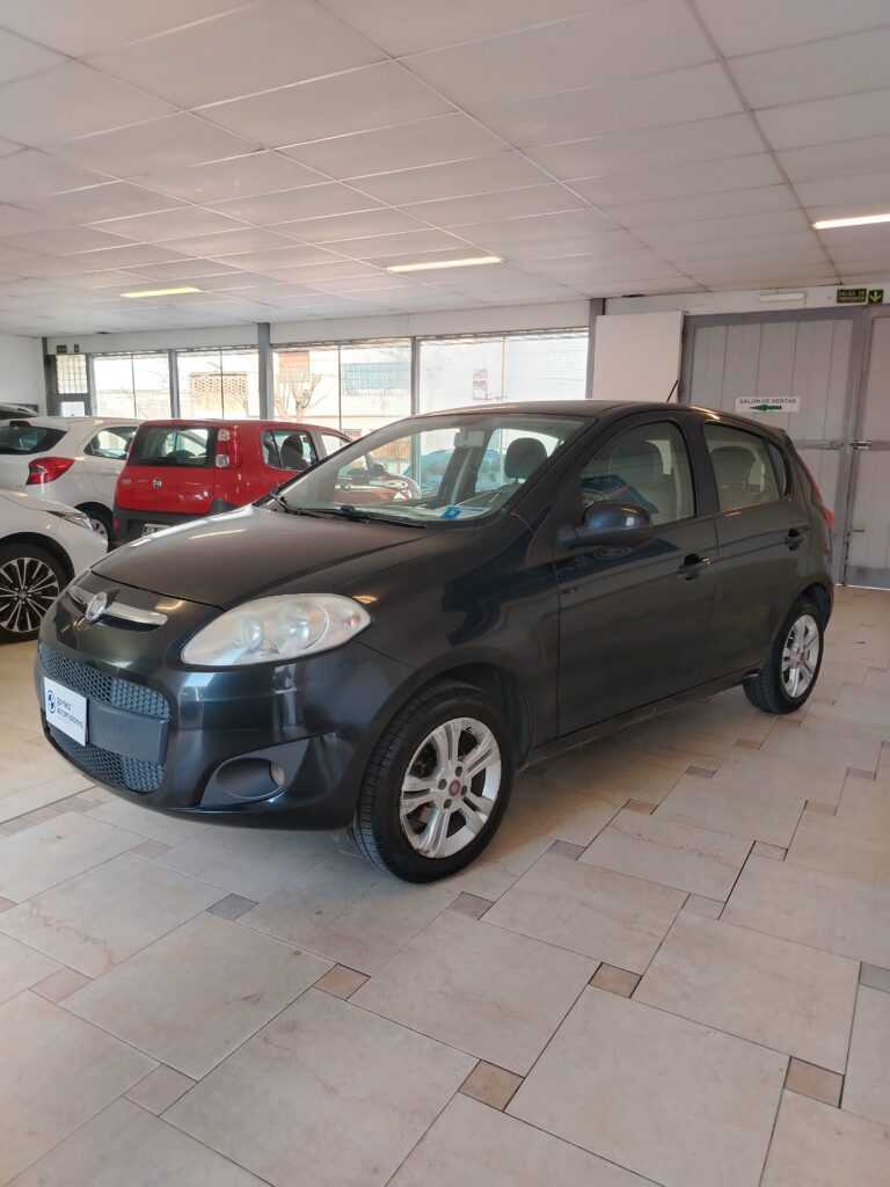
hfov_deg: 56.8
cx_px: 445
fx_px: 823
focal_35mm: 24
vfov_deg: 71.6
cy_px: 594
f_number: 1.75
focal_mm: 5.25
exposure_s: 1/100
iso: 375
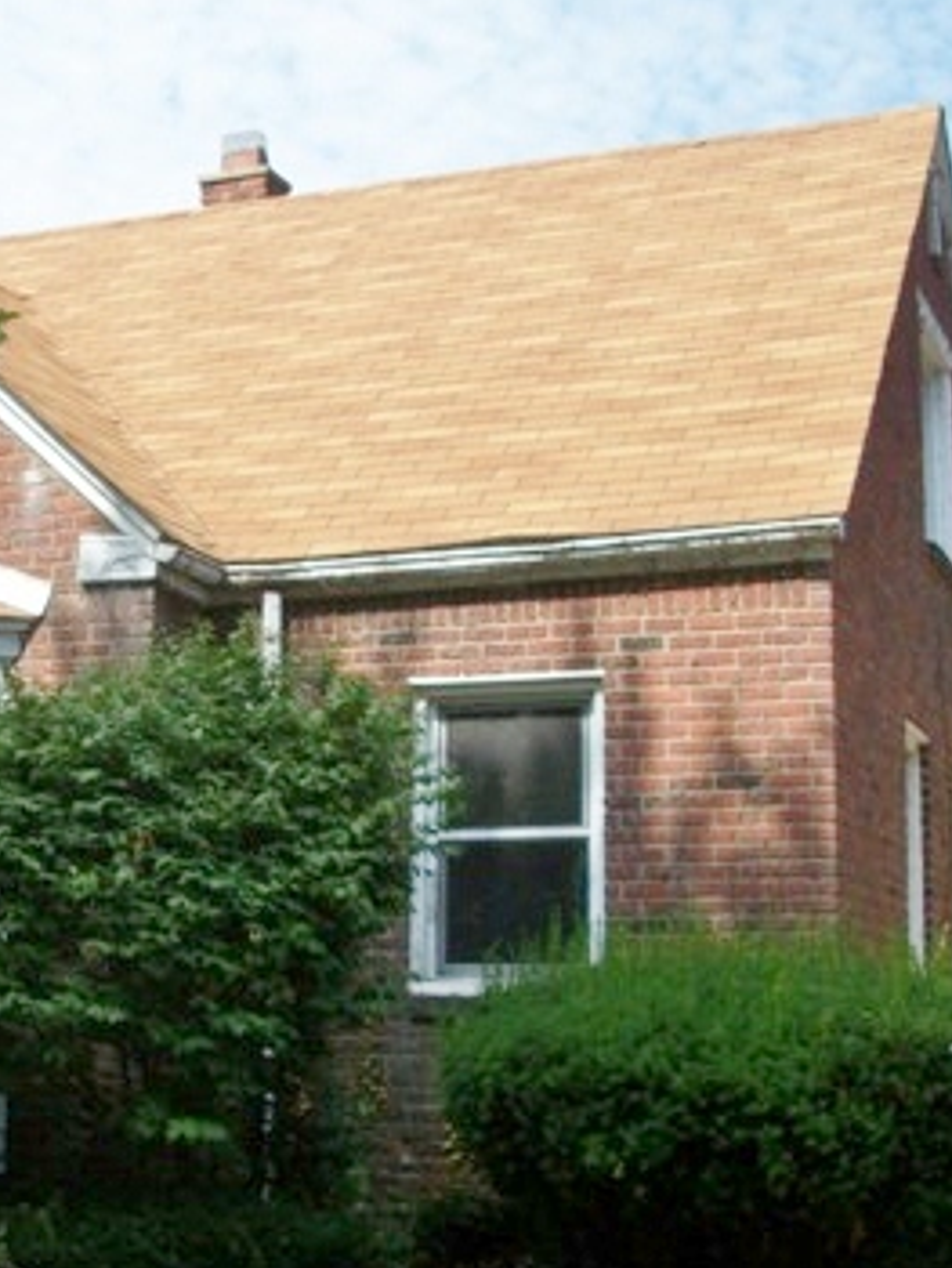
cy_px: 710
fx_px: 2344
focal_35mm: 64
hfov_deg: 22.4
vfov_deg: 30.2
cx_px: 98
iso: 80
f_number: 3.1
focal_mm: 6.3
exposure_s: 1/800
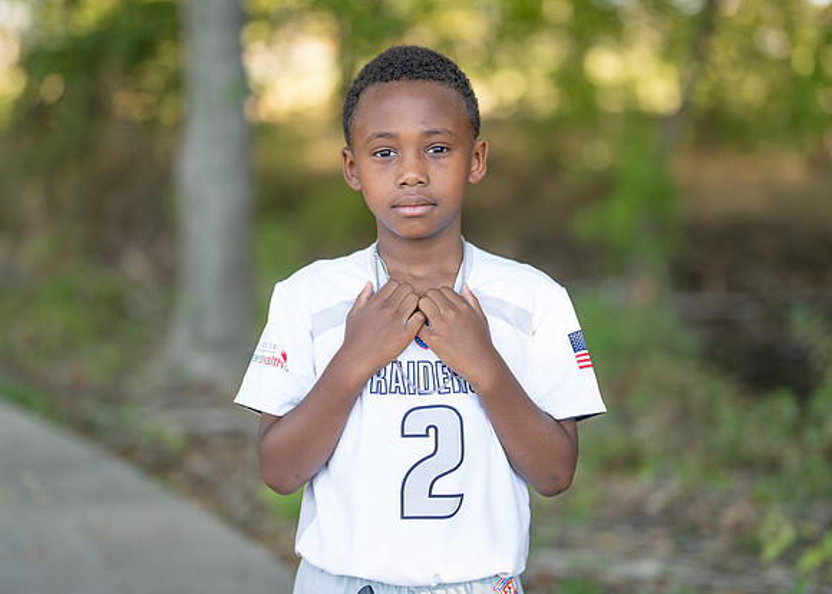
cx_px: 418
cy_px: 257
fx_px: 1614
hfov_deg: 28.9
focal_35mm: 68
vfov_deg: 20.8
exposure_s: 1/1250
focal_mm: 50
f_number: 1.2
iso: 200
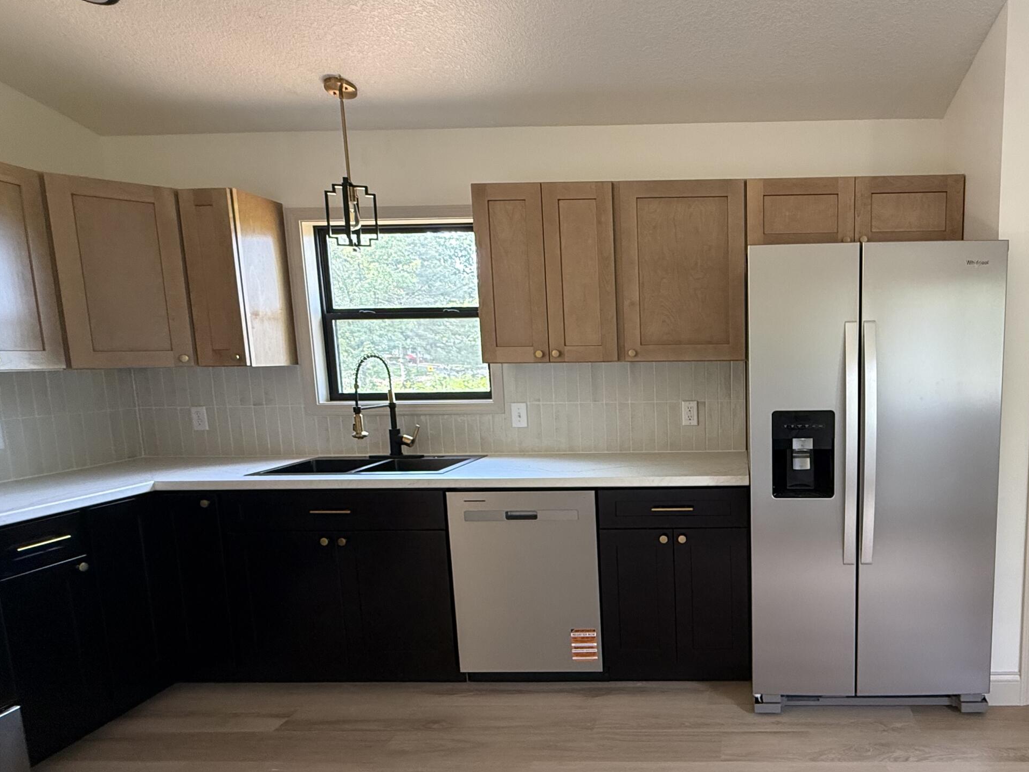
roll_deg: +0.6
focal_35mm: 22
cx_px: 729
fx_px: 654
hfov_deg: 72.7
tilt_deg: -7.7
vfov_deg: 60.8
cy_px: 440
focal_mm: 2.22
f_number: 2.2
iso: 320
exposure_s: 1/99
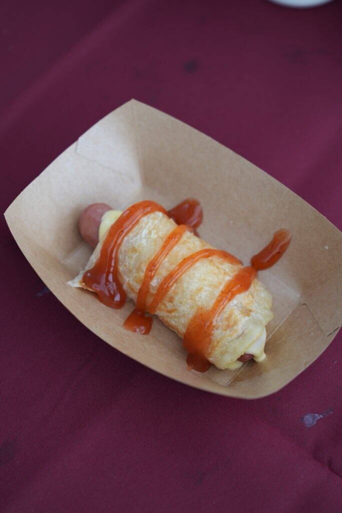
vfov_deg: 30.1
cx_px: 171
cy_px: 256
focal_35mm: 67
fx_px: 954
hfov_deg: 20.3
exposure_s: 1/200
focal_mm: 67
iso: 400
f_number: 4
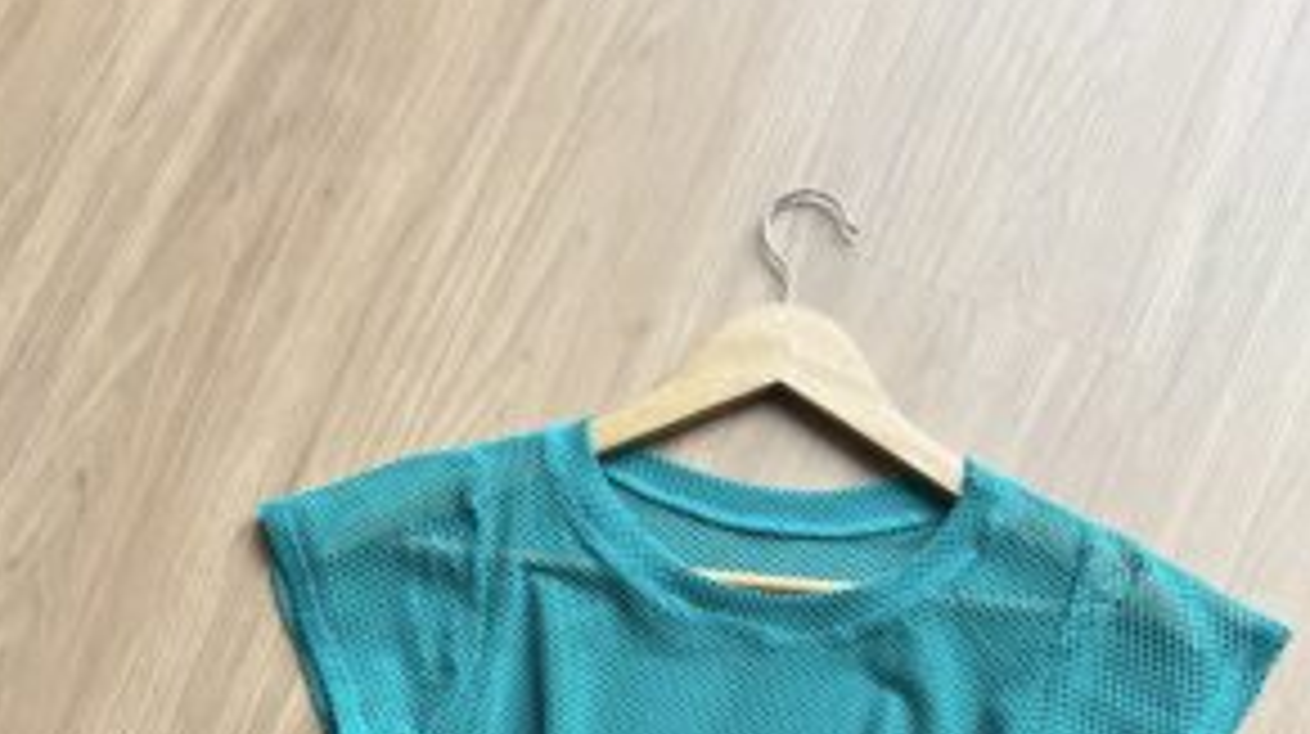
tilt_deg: -83.3
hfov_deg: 51.7
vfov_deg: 26.9
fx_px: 1353
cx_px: 644
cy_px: 874
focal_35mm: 39
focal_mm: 5.1
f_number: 1.6
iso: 40
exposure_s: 1/270
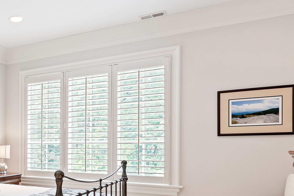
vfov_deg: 35.9
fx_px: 294
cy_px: 151
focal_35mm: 36
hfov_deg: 47.2
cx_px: 23
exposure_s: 1/1.67
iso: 100
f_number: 8
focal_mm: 10
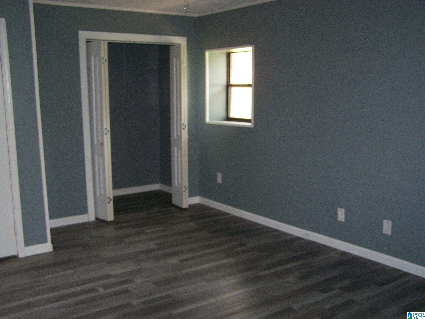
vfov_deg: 37.8
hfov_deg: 48.9
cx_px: 212
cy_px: 160
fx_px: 467
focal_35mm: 38
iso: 160
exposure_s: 1/60
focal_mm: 6.3
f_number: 2.8
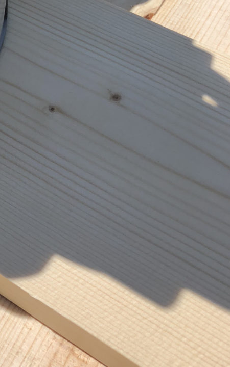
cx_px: -66
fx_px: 662
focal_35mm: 66
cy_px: 36
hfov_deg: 18.4
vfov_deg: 29.8
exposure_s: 1/3436
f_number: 1.8
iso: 20
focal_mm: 4
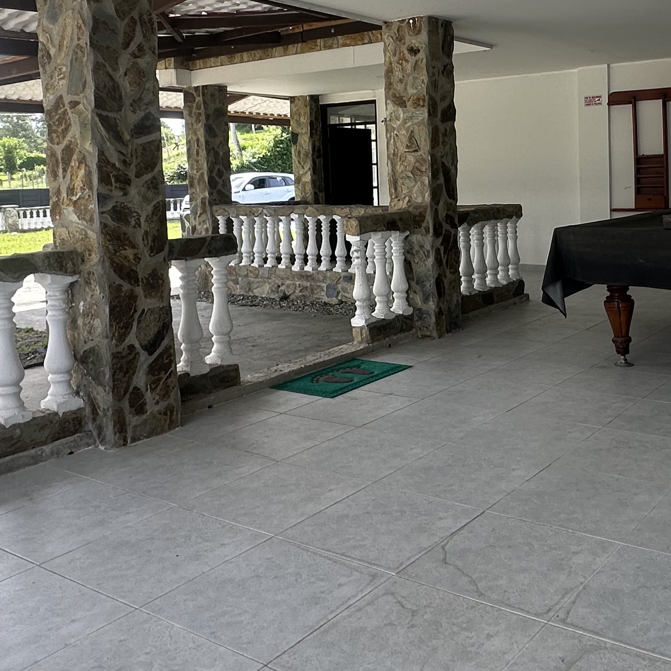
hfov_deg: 44.0
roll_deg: +1.5
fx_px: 811
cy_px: 230
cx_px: 471
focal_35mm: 37
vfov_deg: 44.4
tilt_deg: -4.6
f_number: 2.2
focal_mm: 2.22
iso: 40
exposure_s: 1/212
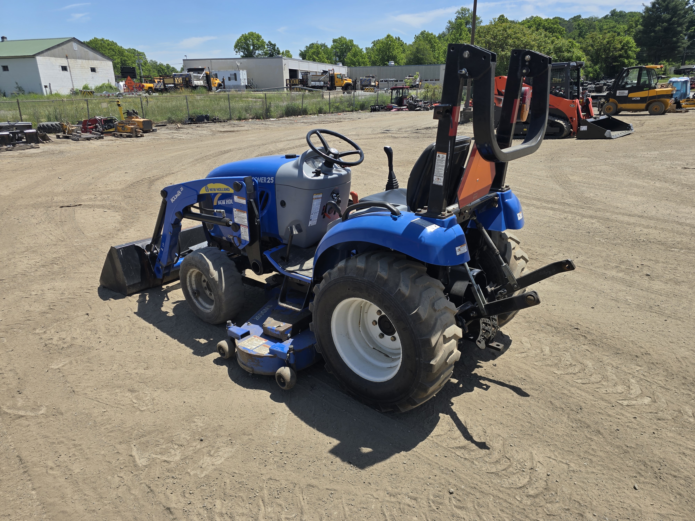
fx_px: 462
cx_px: 348
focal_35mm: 23
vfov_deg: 58.9
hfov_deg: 73.9
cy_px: 260
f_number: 1.7
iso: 12
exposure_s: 1/864
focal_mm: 6.3
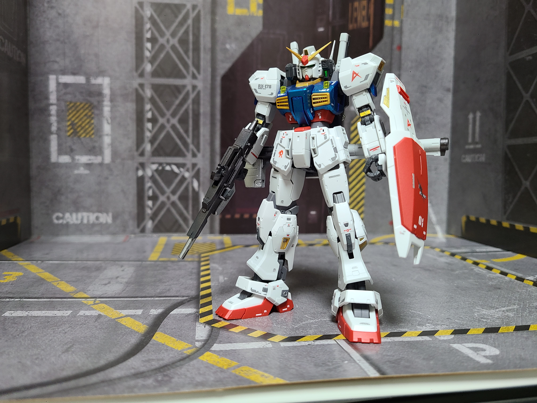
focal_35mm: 26
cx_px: 268
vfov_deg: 53.1
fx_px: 403
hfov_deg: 67.3
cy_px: 202
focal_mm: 5.4
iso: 160
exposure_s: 1/59
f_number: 1.8
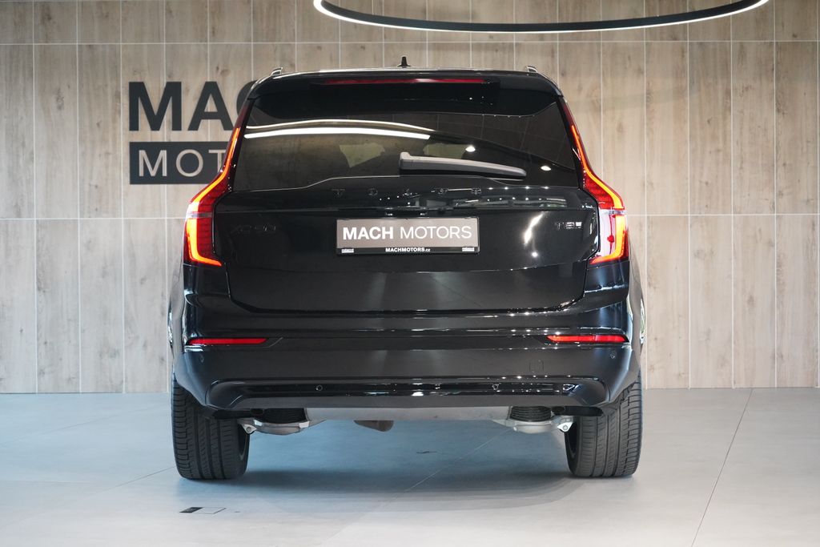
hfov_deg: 29.2
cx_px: 410
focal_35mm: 69
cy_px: 274
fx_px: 1572
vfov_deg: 19.7
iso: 10000
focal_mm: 69
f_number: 5.6
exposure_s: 1/160
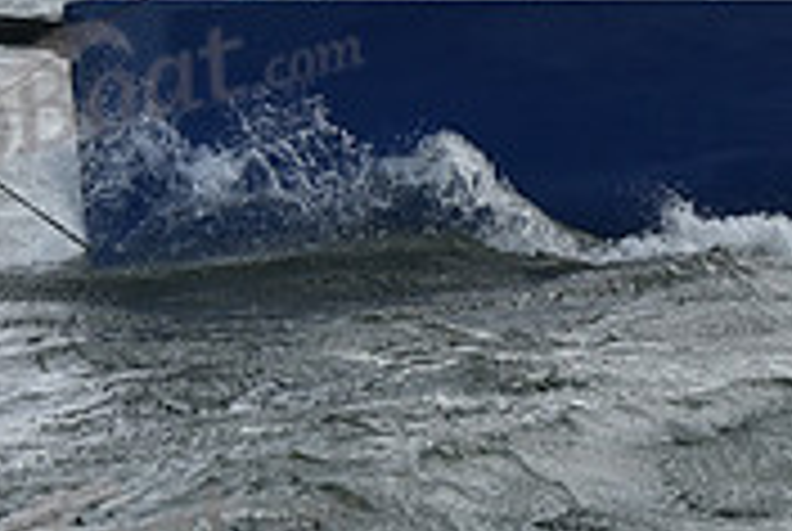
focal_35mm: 411
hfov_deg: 5.0
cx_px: 598
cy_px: -182
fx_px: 9057
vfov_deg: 3.3
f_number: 9
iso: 320
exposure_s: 1/1000
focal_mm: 125
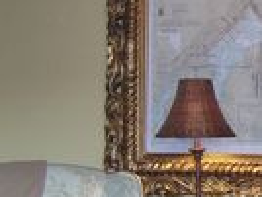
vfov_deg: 17.3
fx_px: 644
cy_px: 140
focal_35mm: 85
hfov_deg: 21.9
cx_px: 282
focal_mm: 8.13
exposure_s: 1/30
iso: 141
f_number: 2.7
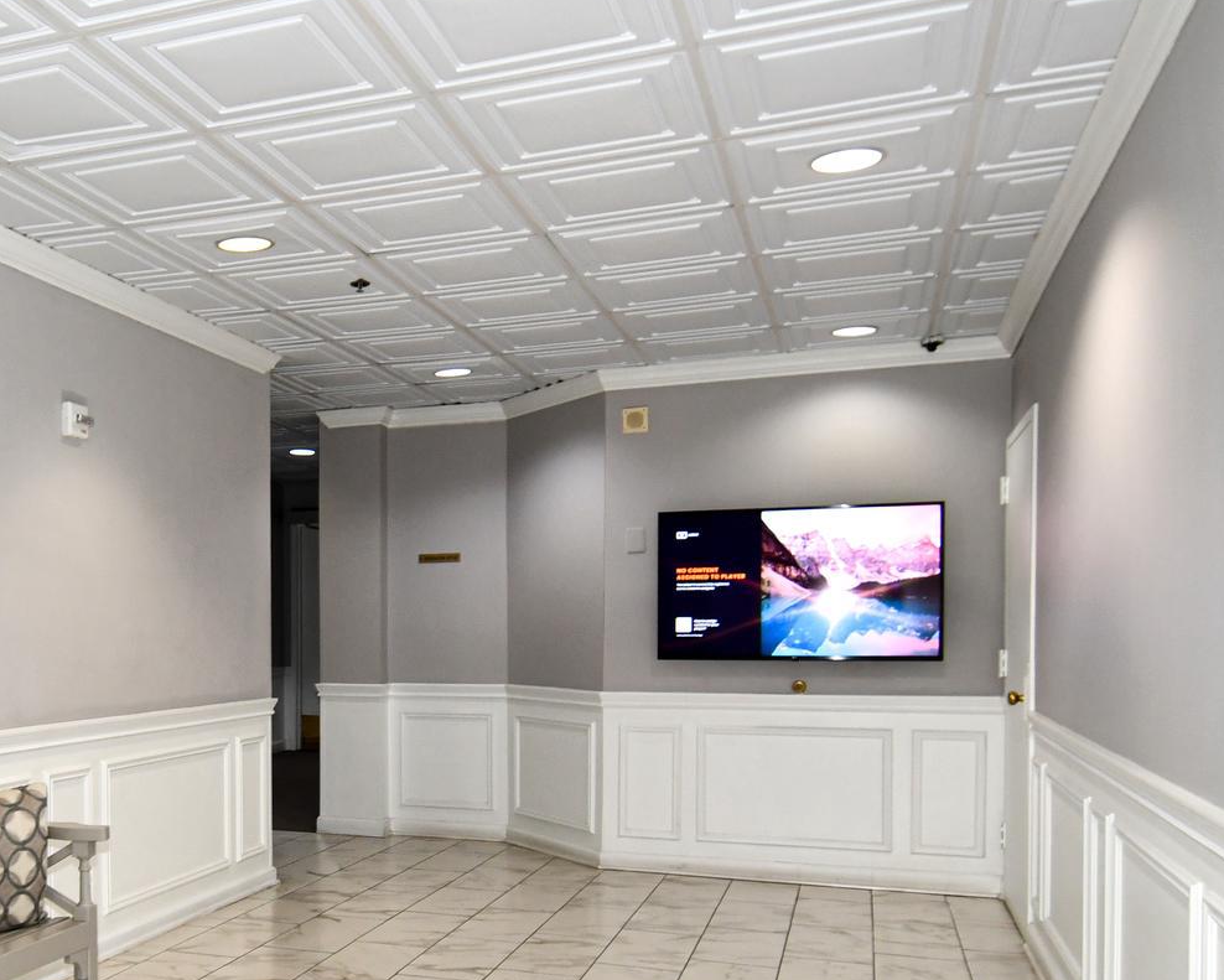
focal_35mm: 35
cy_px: 689
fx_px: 1268
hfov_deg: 48.5
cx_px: 237
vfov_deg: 41.4
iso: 500
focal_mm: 12
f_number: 4
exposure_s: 1/60
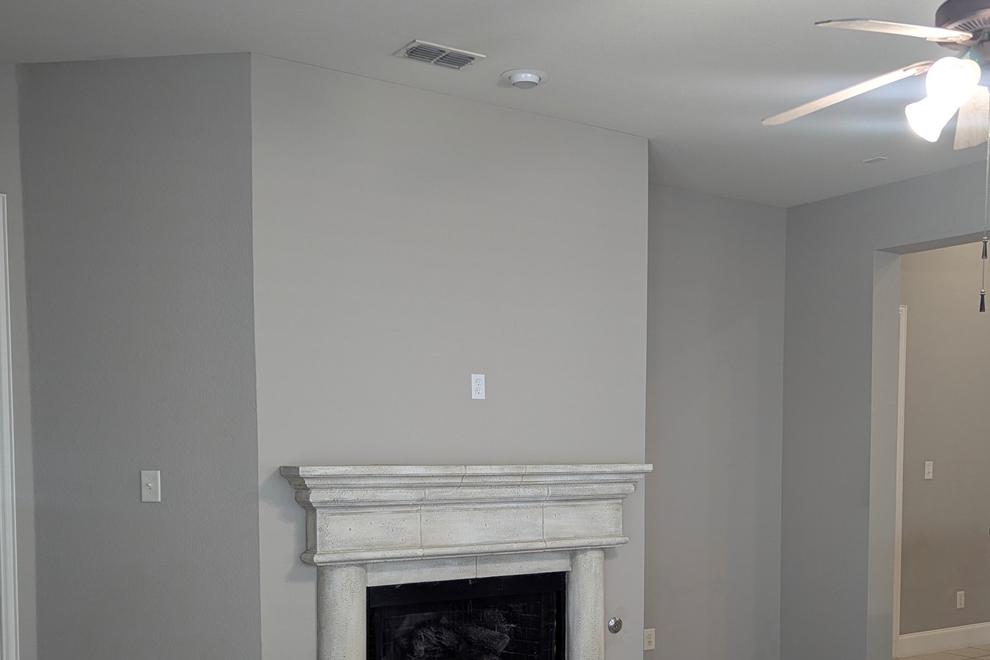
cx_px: 587
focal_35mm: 38
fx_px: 1045
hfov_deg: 50.4
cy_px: 512
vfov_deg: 34.2
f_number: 1.85
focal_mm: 6.81
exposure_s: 1/60
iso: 82
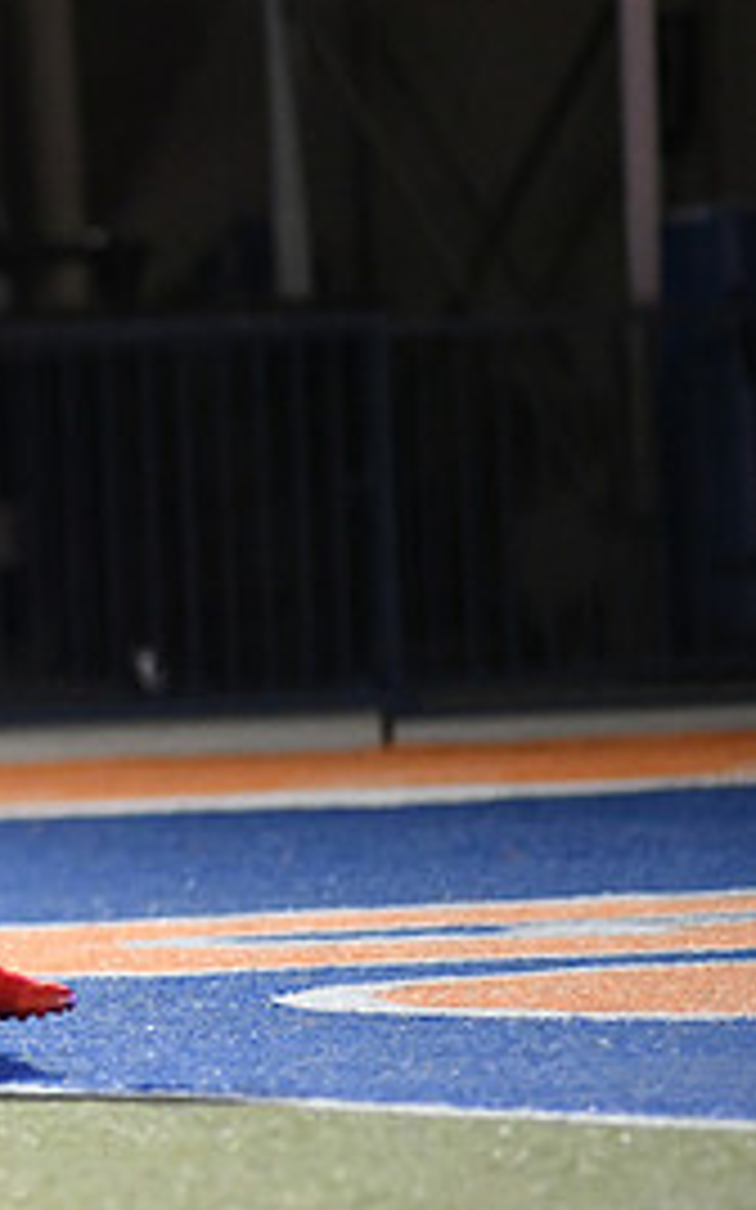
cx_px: -540
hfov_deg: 2.0
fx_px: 21736
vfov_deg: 3.2
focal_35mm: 659
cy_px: 587
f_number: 2.8
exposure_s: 1/1000
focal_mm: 300
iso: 6400
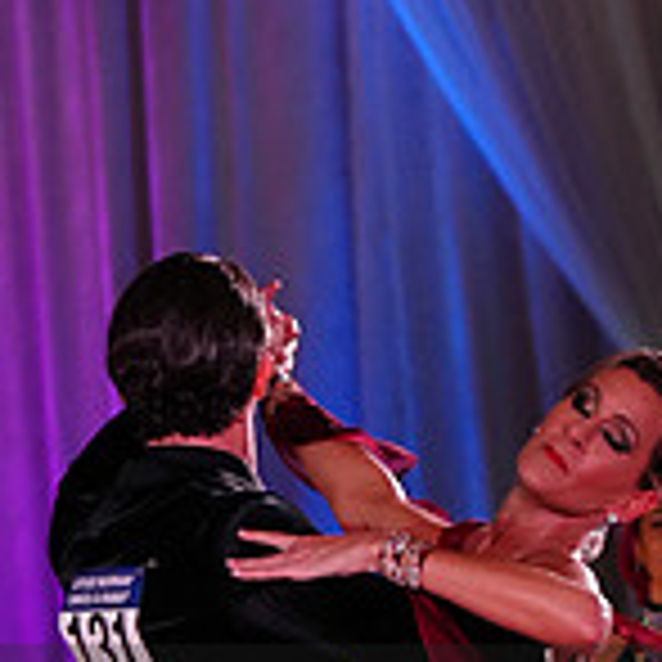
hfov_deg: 5.0
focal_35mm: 351
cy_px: 797
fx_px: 7594
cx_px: 408
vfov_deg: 5.0
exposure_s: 1/500
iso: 3200
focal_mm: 105
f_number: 4
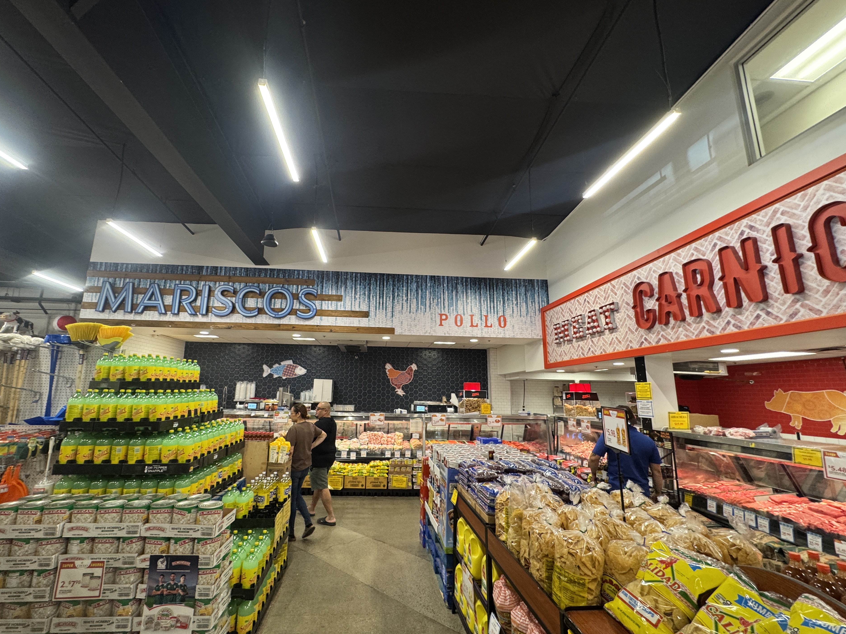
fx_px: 367
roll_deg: -1.0
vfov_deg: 81.7
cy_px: 324
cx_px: 397
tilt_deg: +10.9
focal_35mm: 15
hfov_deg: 98.0
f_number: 2.2
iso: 160
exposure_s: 1/60
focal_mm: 2.22
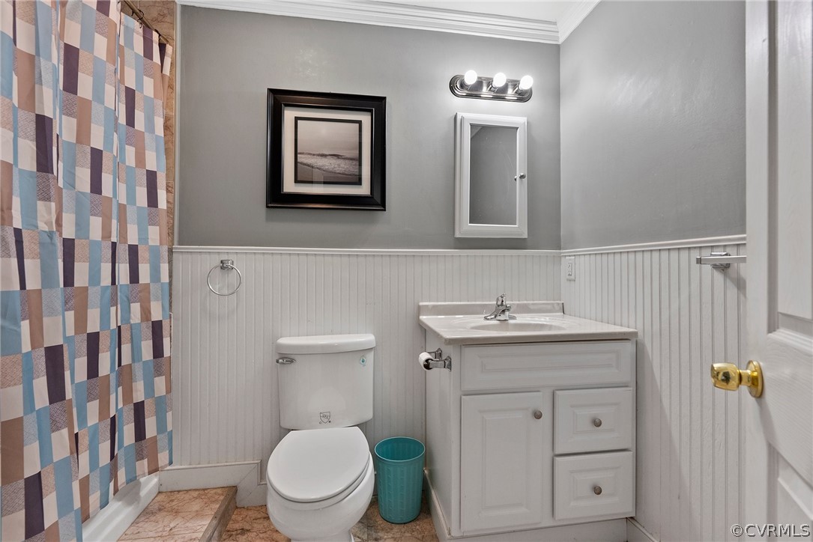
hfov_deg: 96.7
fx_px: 361
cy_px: 271
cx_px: 406
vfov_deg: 73.8
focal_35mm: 16
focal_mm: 16
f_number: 8
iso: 1000
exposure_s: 1/13
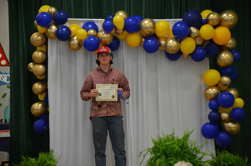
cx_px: 126
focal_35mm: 168
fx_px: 1169
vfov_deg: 8.1
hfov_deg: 12.3
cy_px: 83
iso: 800
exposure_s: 1/30
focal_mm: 112
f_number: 5.6
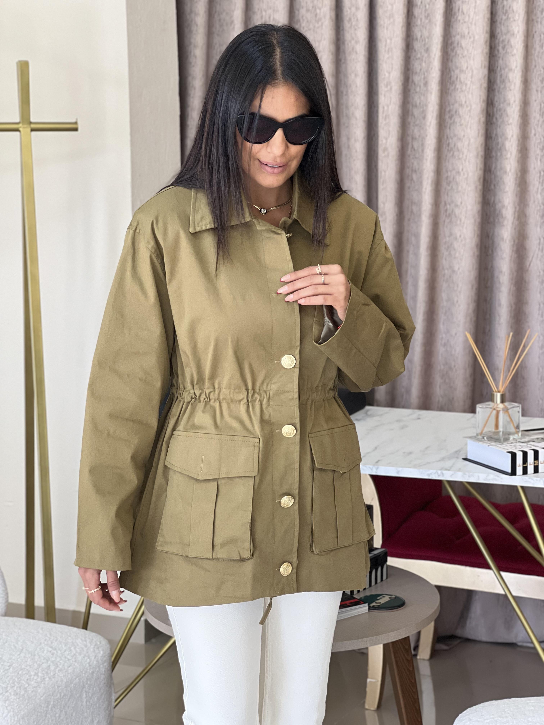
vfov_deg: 25.3
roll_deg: +1.3
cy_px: 362
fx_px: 1613
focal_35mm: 77
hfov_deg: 19.1
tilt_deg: -9.6
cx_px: 272
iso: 200
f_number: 2.8
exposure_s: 1/121
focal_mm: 9
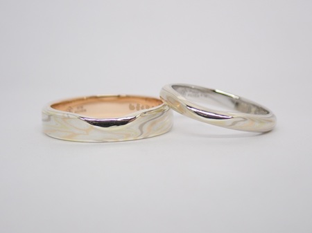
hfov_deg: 25.3
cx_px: 156
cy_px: 116
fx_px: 694
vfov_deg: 19.1
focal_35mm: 77
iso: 200
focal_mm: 13.65
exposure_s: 1/100
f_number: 4.1
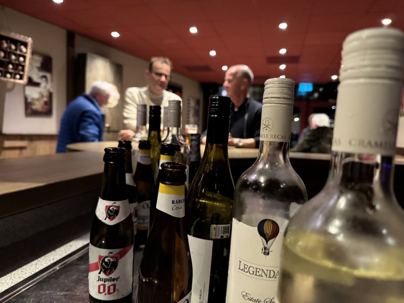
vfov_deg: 56.8
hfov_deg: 71.6
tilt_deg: -4.5
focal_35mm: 24
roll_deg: -2.8
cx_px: 202
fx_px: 280
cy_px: 152
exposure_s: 1/25
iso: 800
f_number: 1.78
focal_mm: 6.86
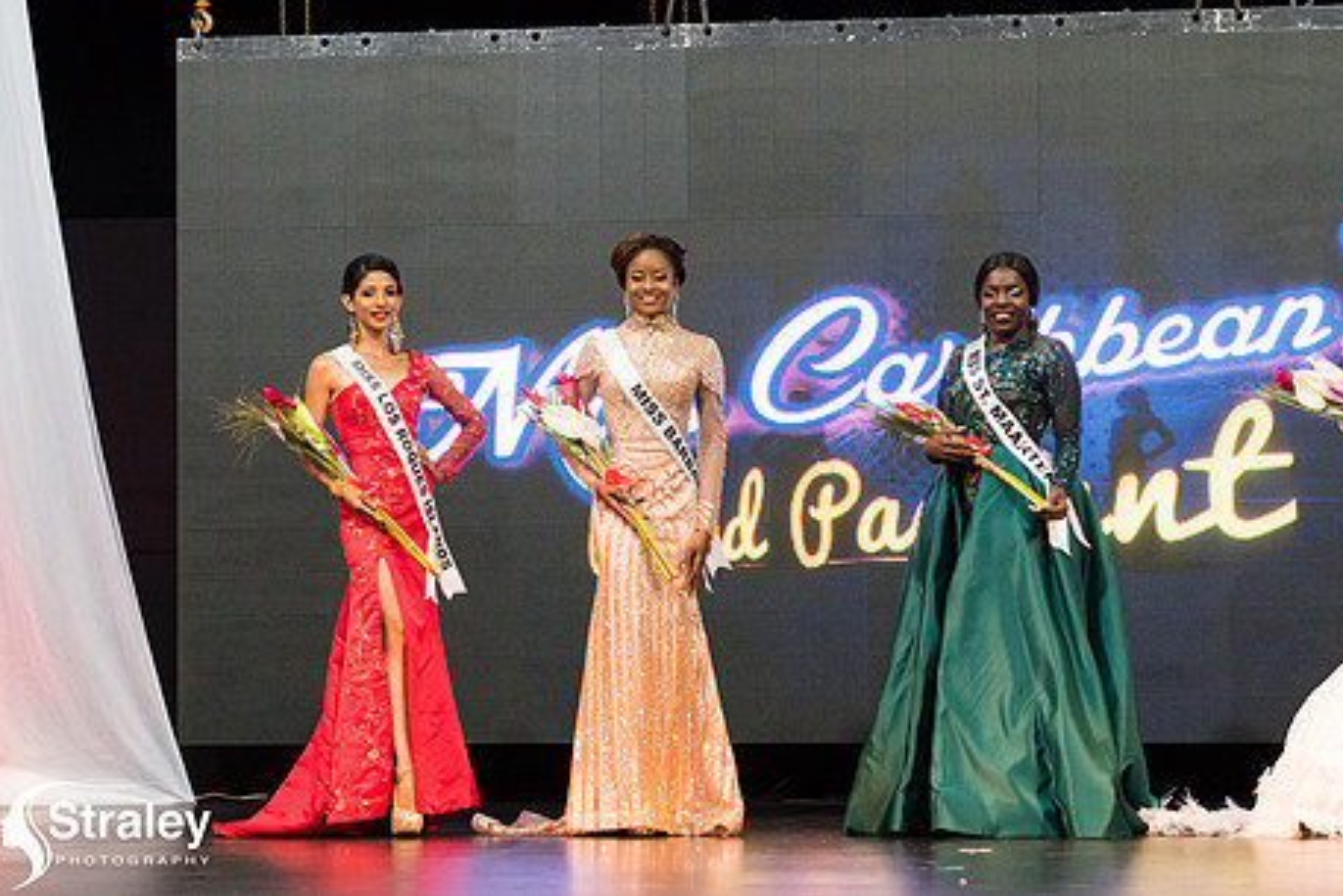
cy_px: 481
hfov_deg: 21.7
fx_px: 3508
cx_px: 556
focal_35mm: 94
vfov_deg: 14.6
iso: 4000
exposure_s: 1/160
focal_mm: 52
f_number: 5
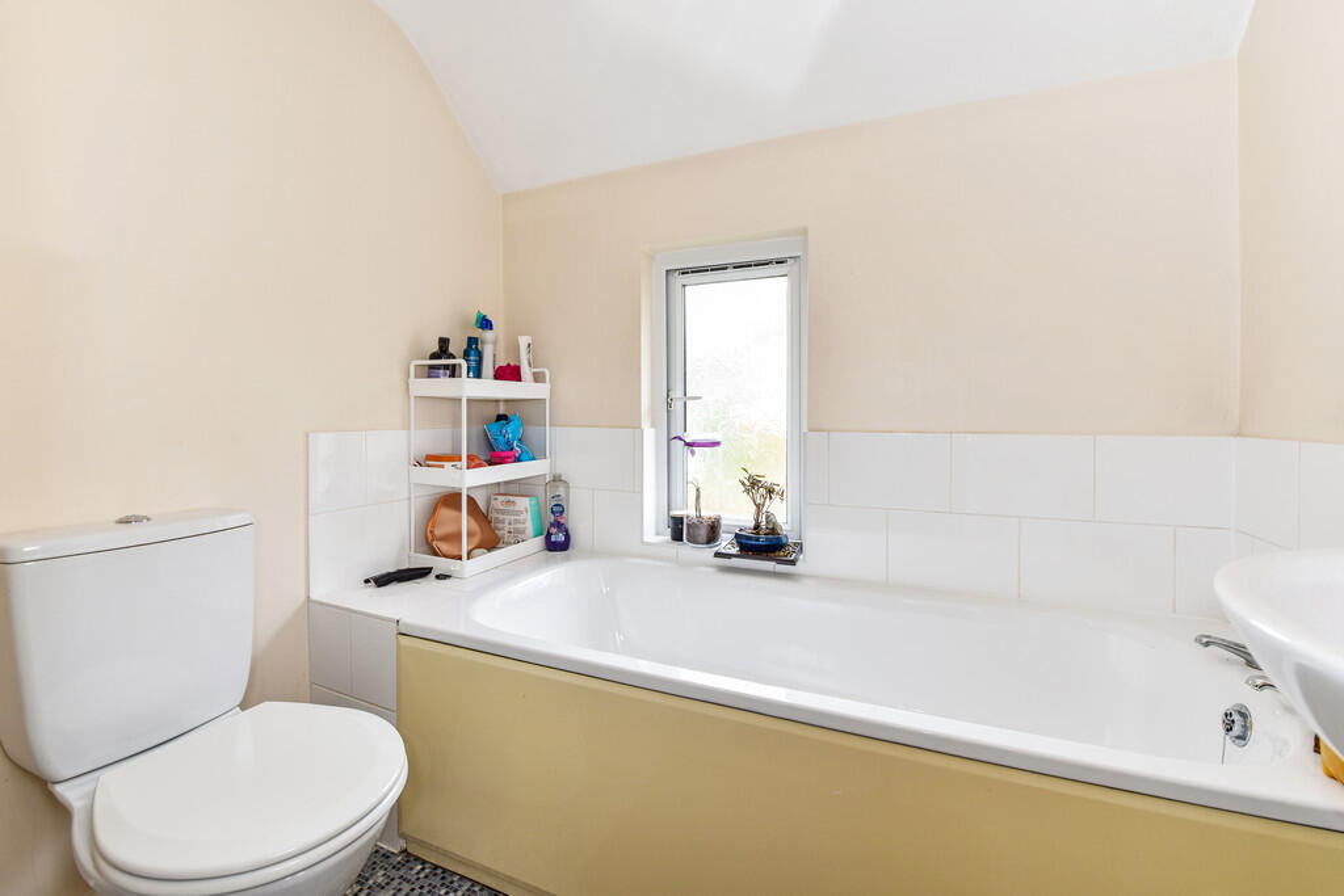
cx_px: 672
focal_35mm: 14
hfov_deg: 104.2
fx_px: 523
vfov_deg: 81.2
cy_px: 448
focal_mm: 14
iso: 400
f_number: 8
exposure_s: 1/10
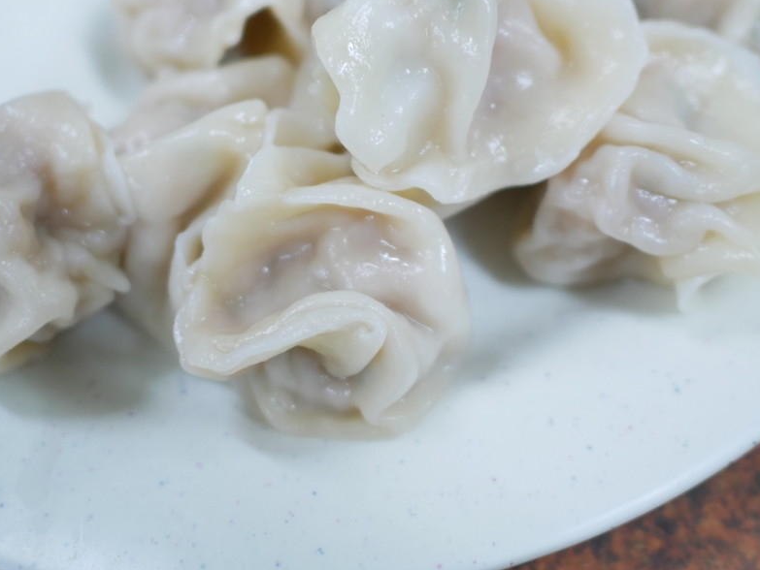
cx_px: 372
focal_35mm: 46
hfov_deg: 41.2
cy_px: 201
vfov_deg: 31.4
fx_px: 1010
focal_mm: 15
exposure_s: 1/60
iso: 500
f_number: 1.7
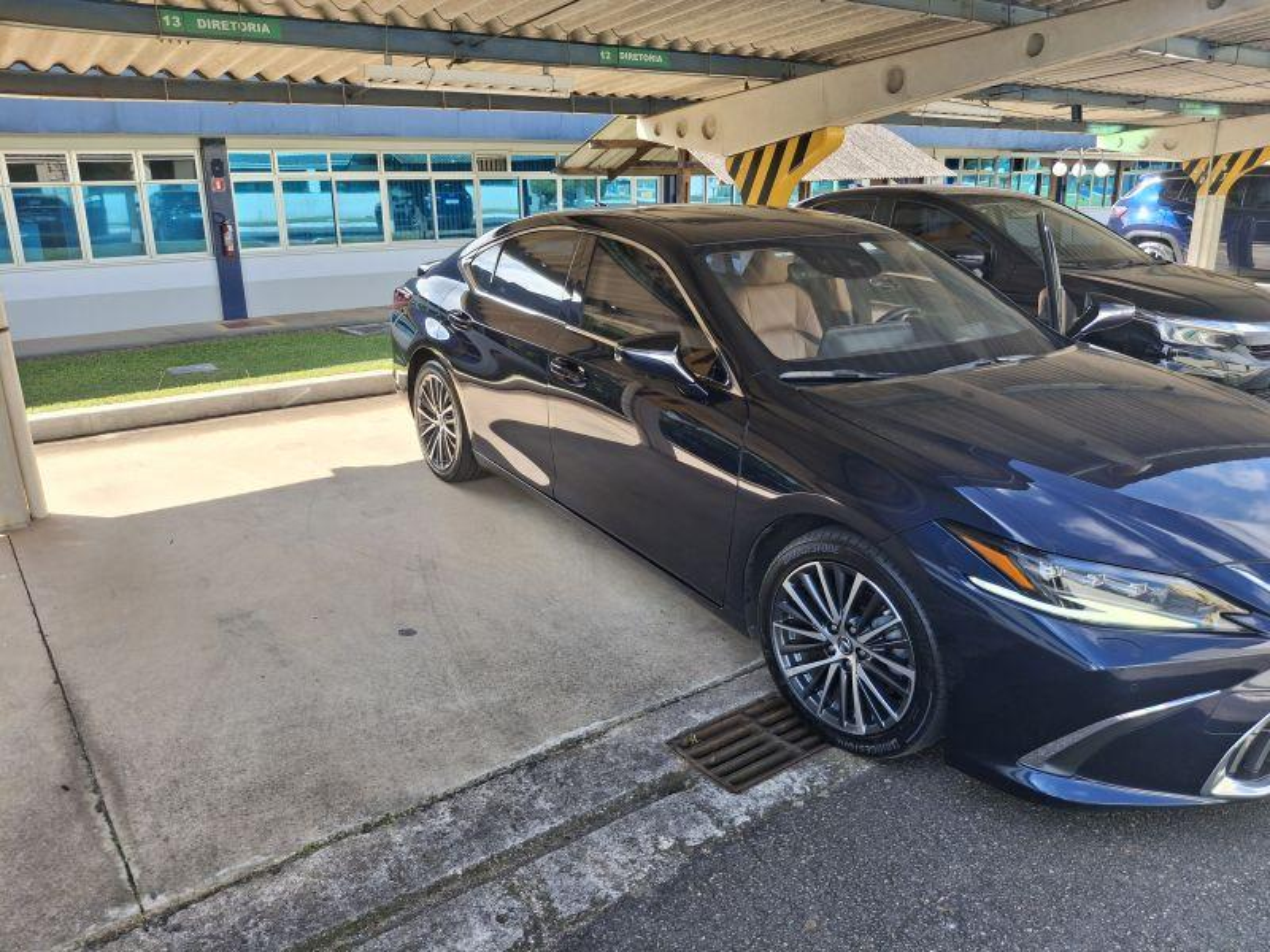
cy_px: 476
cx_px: 635
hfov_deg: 69.4
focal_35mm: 25
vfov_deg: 54.9
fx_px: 917
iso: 32
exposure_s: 1/476
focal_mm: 4.69
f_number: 1.8
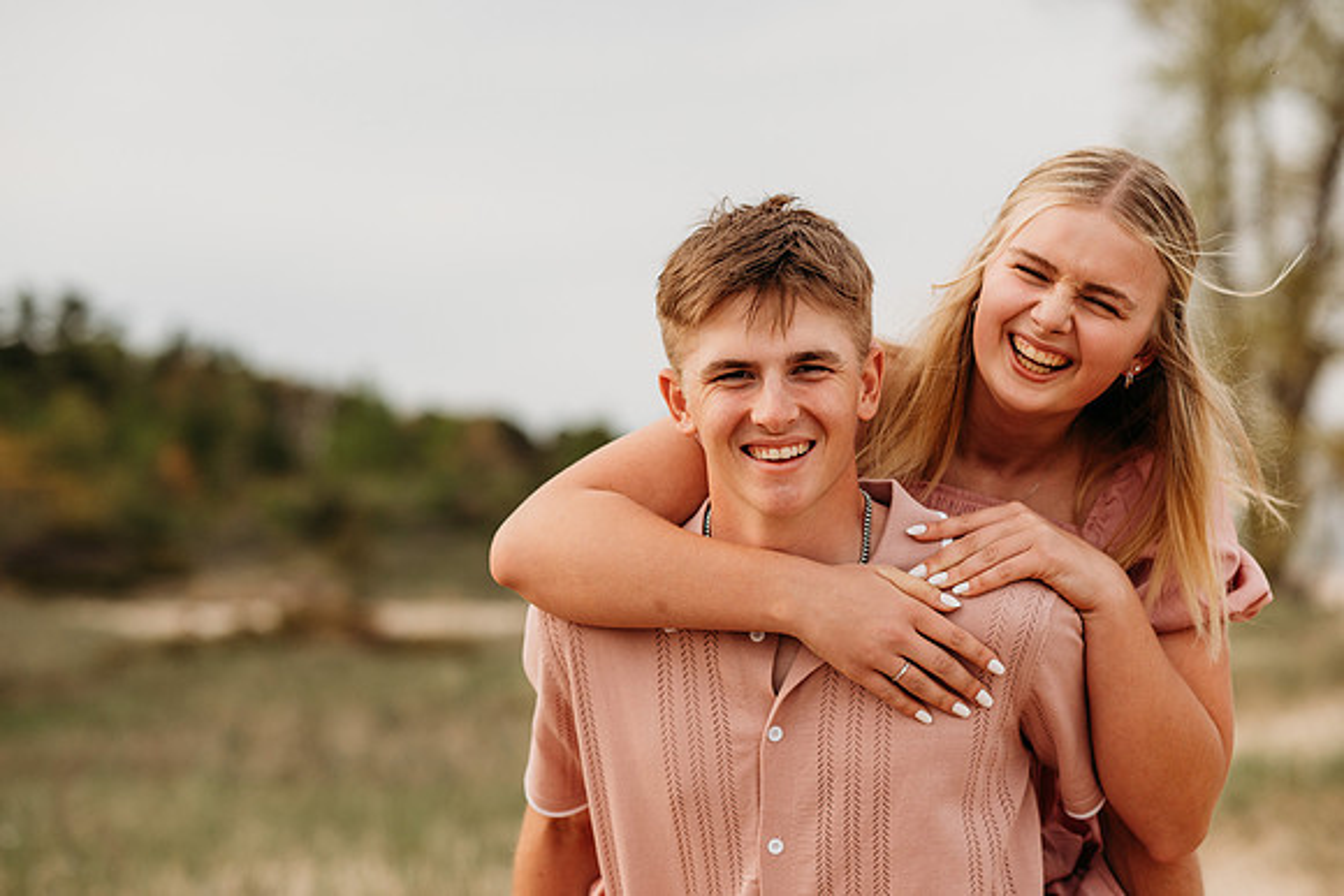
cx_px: 672
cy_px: 448
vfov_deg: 16.1
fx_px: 3174
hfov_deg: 23.9
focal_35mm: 85
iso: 200
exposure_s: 1/1600
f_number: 3.2
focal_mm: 85
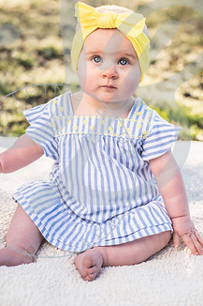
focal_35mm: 69
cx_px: 92
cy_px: 99
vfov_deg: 29.0
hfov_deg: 19.7
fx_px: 584
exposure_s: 1/320
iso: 100
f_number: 2.8
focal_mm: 50
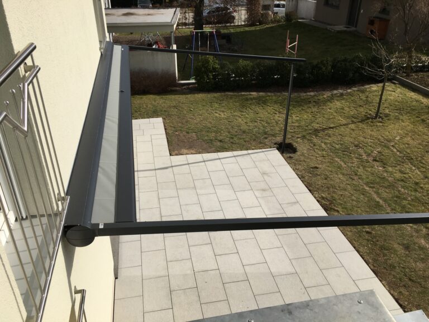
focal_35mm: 29
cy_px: 161
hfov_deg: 61.7
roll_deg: -0.7
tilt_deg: -29.6
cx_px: 214
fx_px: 359
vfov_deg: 48.2
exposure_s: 1/2849
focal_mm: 4.15
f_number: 2.2
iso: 25
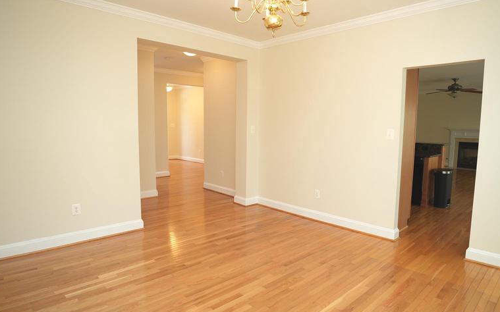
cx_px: 277
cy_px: 161
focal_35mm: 22
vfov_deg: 55.0
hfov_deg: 79.4
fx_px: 300
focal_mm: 16
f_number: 2.8
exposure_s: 1/60
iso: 160
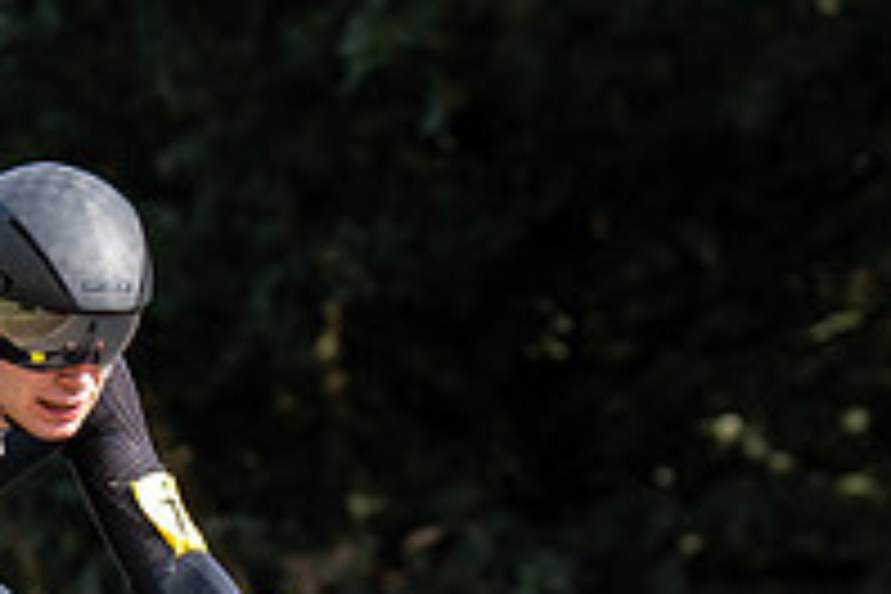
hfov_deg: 4.2
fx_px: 12003
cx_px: 23
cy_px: 635
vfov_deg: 2.8
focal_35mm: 485
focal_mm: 128
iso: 100
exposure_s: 1/1000
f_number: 4
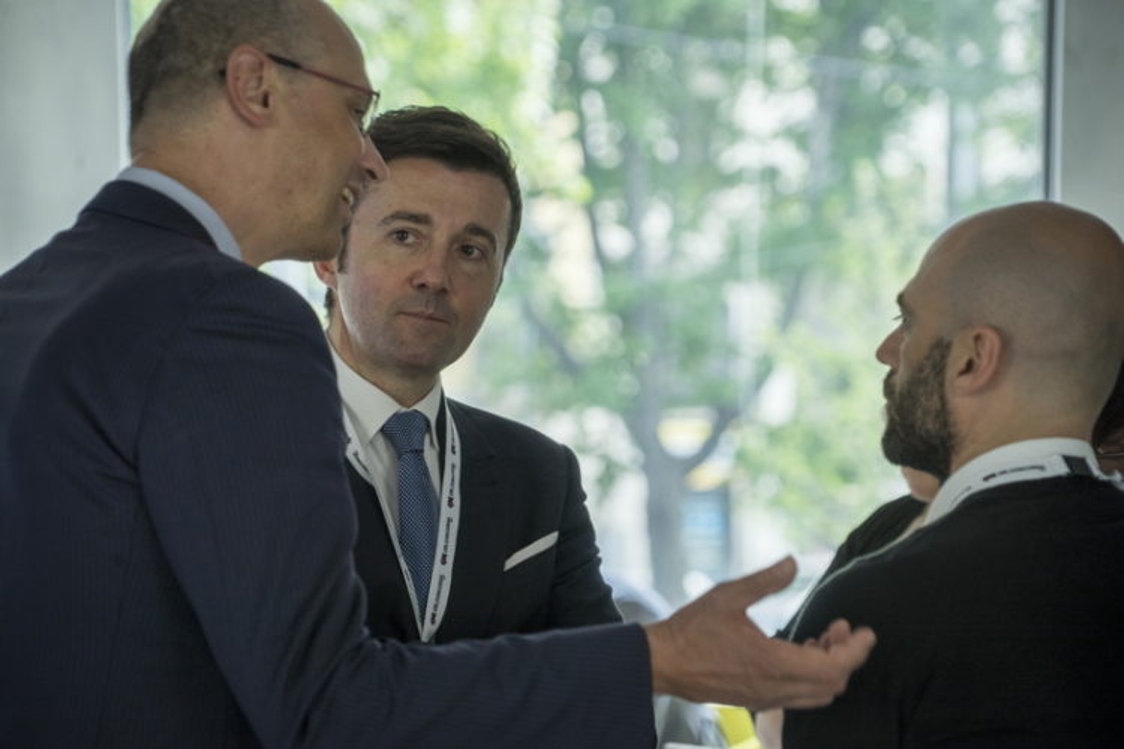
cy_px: 374
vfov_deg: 7.7
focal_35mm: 178
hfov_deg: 11.5
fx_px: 5557
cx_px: 562
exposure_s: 1/50
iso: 800
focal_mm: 178
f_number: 7.1
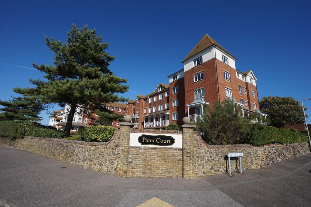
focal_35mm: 15
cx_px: 156
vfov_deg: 77.3
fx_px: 130
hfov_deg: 100.4
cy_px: 104
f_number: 11
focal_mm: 10
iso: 100
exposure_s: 1/200
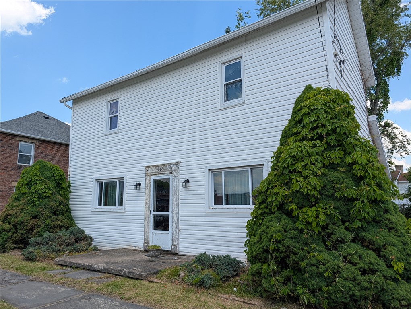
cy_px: 154
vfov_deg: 56.9
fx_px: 285
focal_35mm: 24
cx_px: 206
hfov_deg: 71.5
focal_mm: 6.9
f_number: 1.68
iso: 21
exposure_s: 1/680
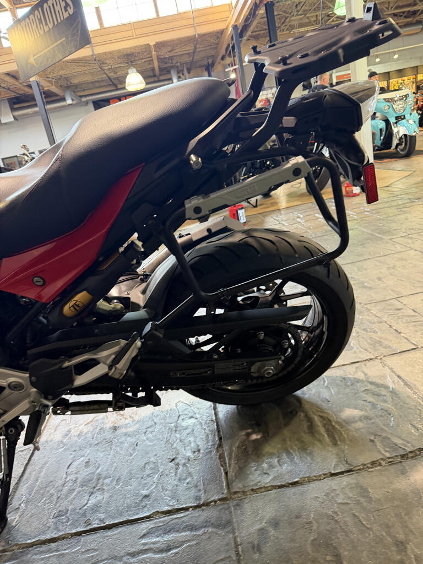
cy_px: 282
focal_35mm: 24
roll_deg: +15.2
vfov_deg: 71.6
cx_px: 212
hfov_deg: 56.8
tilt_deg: -15.1
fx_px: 391
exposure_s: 1/60
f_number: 1.78
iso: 250
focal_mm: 6.76
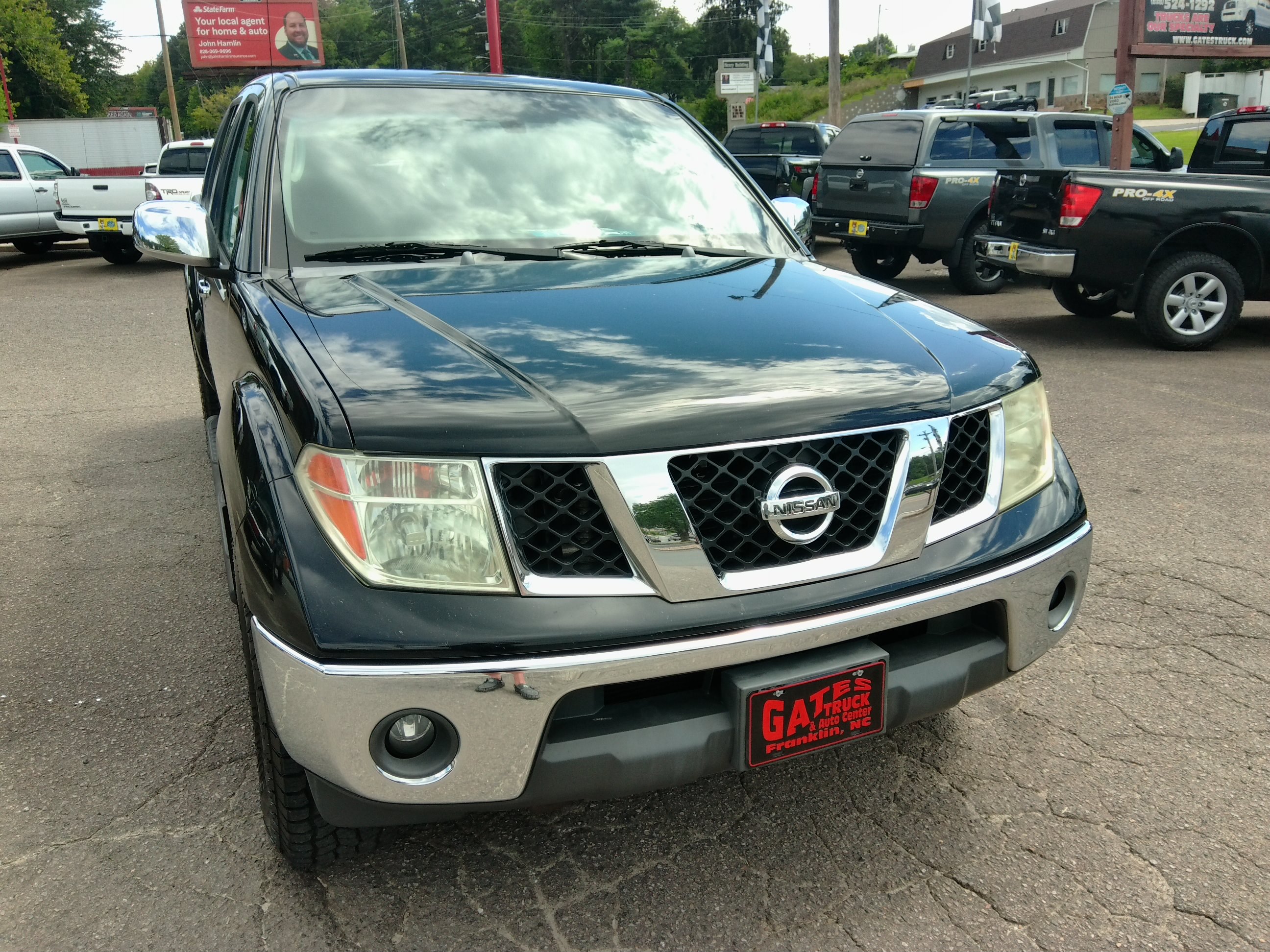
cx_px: 635
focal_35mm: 26
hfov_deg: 67.3
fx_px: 954
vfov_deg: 53.1
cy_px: 476
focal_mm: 3
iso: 100
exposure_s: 1/438
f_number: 2
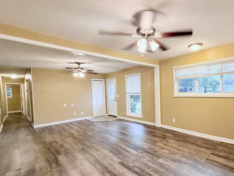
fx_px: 128
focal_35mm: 19
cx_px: 154
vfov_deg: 68.6
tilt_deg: -2.0
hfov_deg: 82.1
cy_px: 95
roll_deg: +1.8
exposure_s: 1/60
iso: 250
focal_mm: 2.22
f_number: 2.2
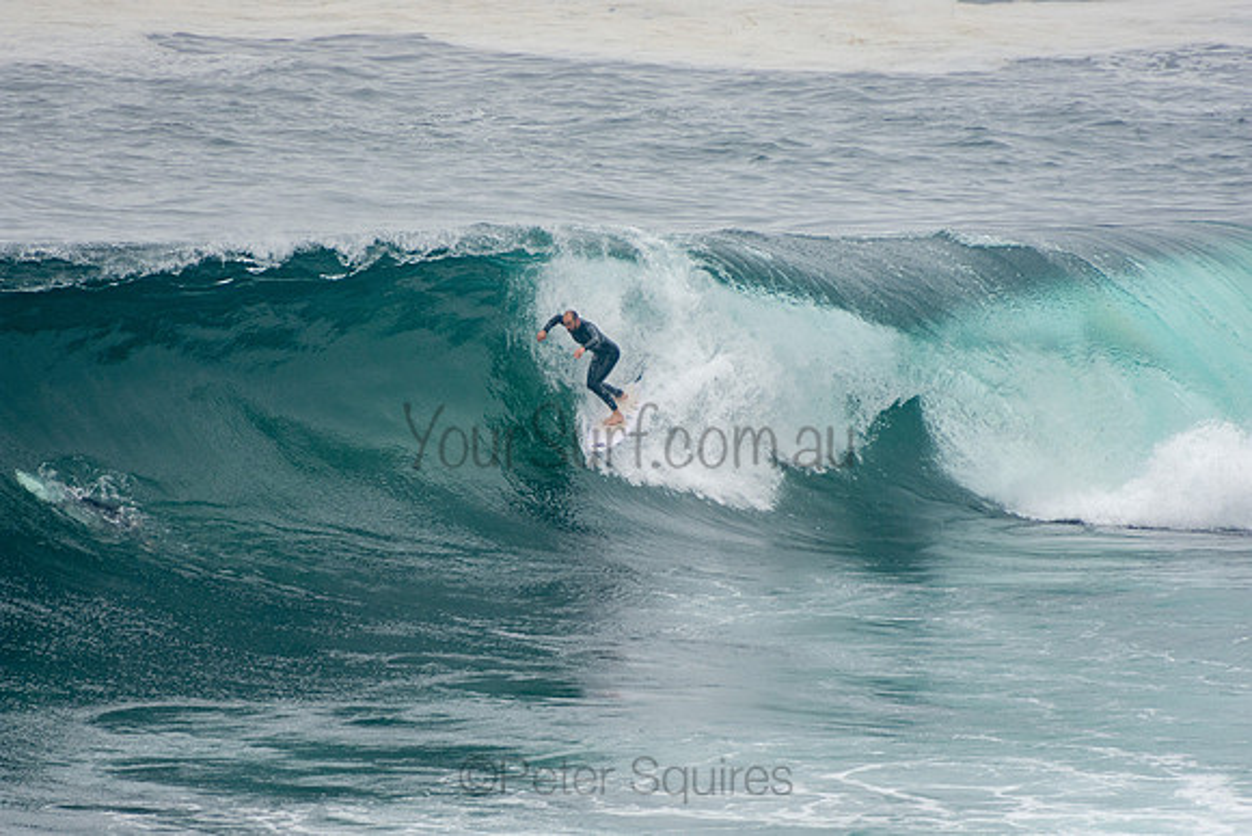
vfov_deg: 2.3
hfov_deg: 3.4
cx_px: 626
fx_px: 20871
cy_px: 418
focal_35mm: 600
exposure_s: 1/1250
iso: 360
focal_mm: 400
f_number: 5.6
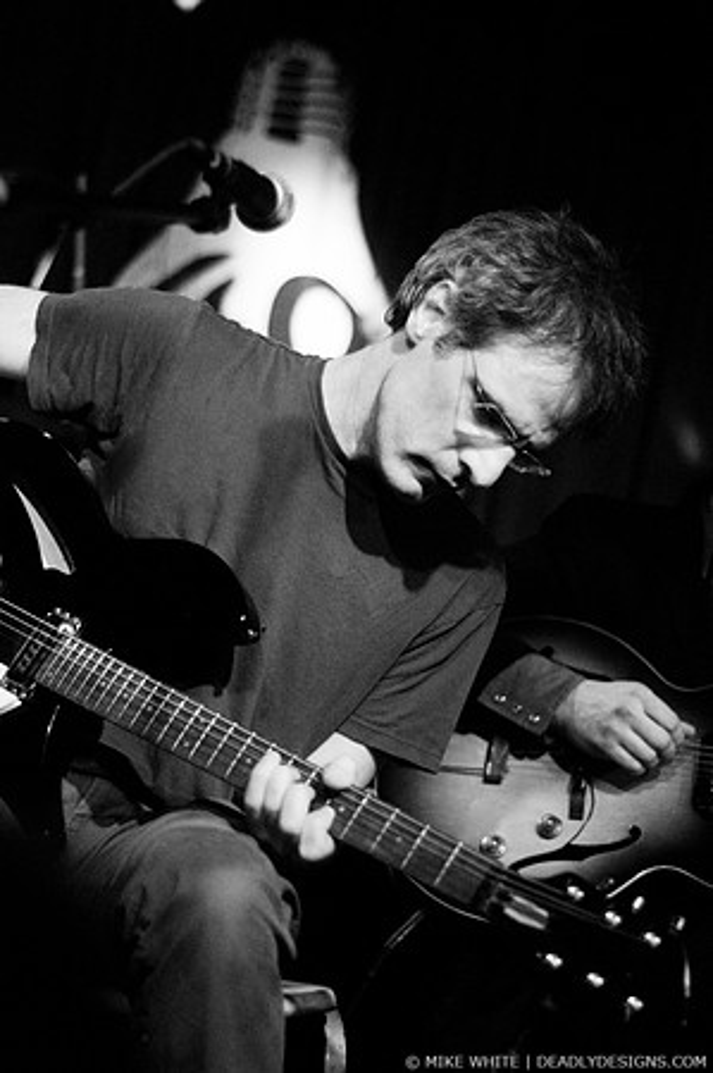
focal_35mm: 75
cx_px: 356
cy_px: 536
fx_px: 2233
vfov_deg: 27.0
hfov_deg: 18.1
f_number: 1.8
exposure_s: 1/60
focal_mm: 50
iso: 1000
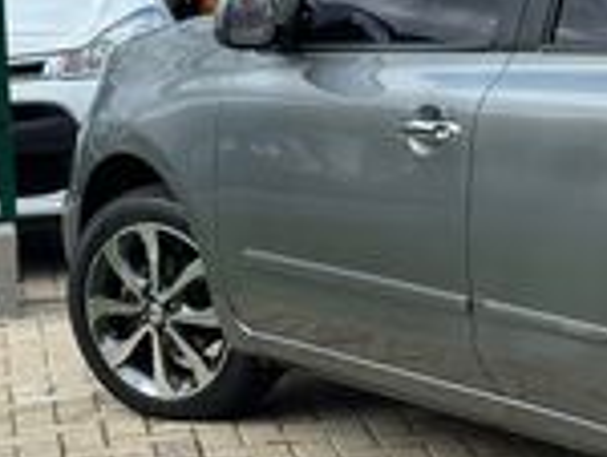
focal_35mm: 150
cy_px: 154
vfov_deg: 9.9
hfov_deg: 12.7
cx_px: 813
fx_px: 2635
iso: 64
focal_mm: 6.86
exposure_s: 1/1953
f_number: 1.78
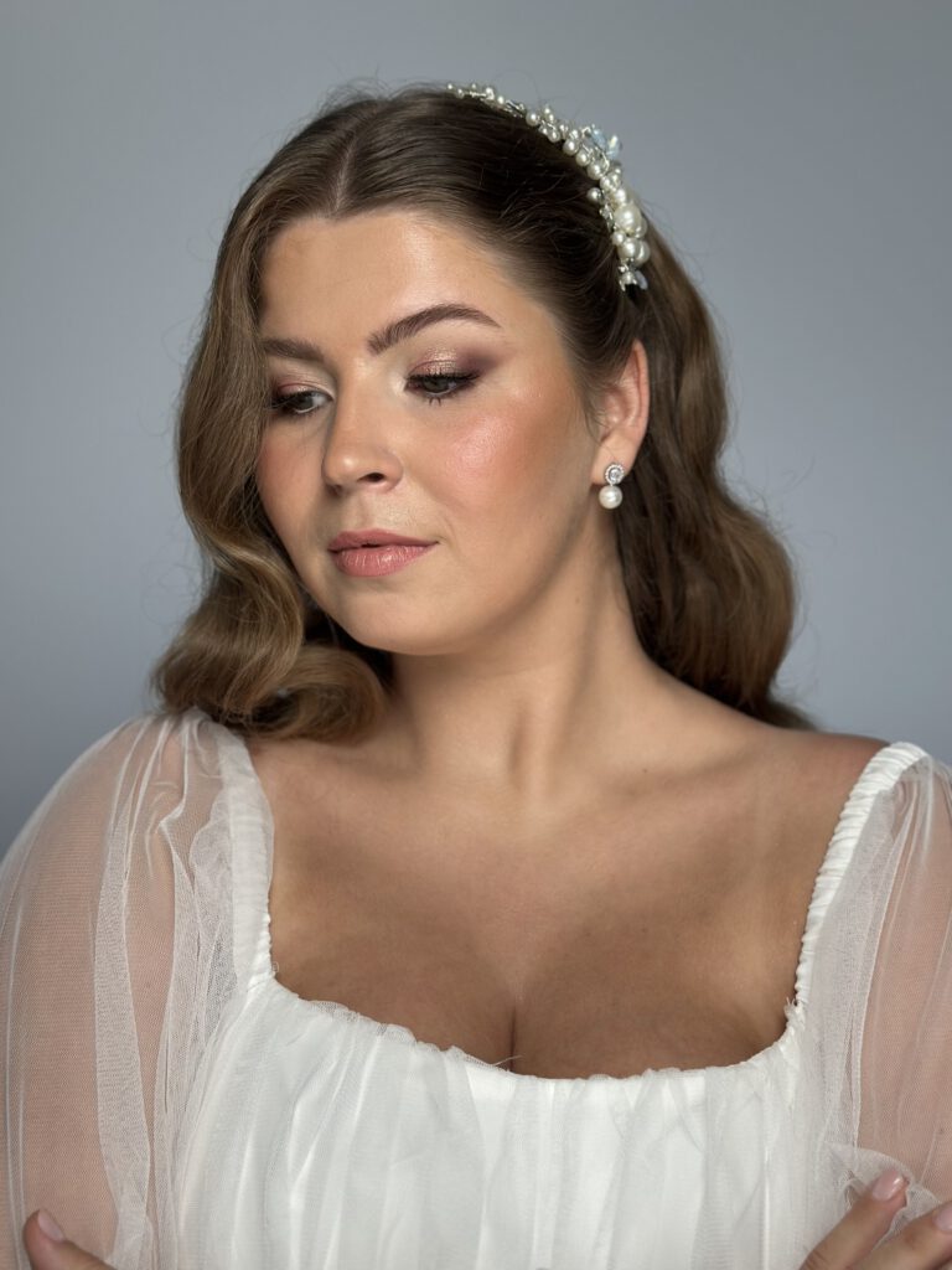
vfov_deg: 39.7
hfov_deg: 30.3
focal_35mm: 48
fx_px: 1760
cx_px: 476
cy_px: 635
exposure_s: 1/225
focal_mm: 6.86
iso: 80
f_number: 1.78
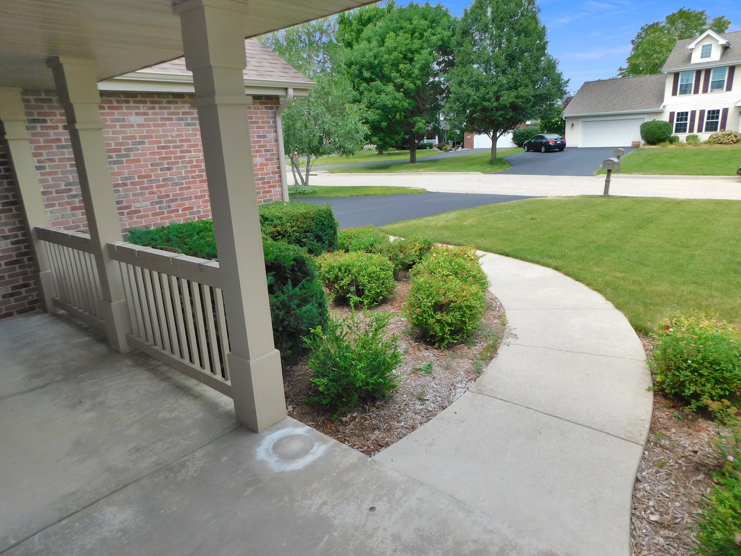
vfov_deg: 58.9
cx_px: 370
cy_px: 278
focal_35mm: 23
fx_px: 492
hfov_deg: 73.9
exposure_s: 1/640
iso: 125
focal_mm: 4
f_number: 3
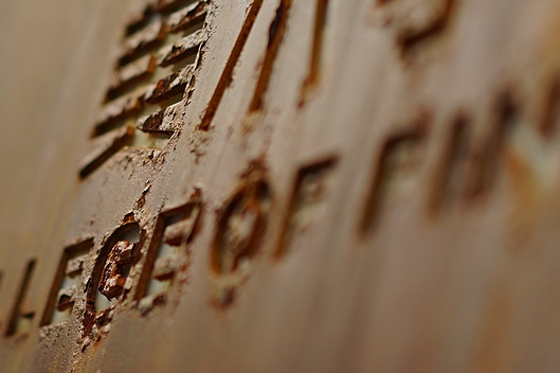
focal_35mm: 133
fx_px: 2068
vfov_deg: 10.3
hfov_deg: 15.4
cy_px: 101
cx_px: 155
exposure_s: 1/500
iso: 100
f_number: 1.8
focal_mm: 55
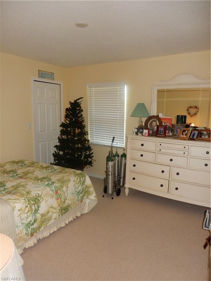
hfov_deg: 54.9
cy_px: 140
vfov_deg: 69.4
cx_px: 106
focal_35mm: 25
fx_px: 203
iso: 200
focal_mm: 4.5
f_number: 3.7
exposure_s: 1/30
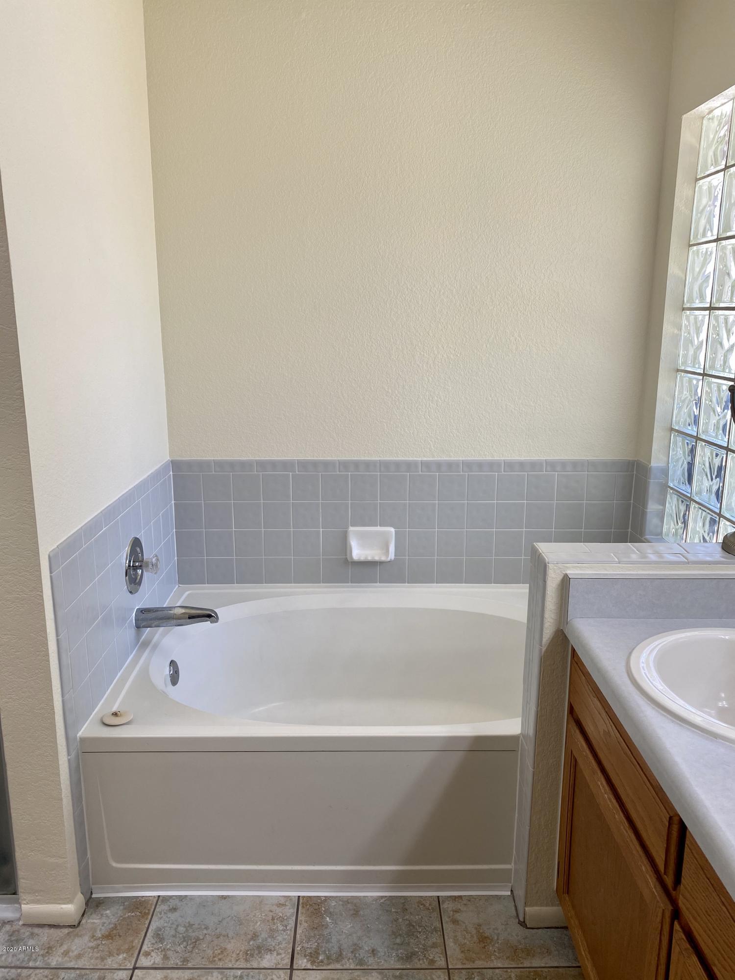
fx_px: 736
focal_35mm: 26
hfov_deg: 53.1
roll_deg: -0.3
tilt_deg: -11.5
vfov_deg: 67.3
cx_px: 368
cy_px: 490
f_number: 1.8
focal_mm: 4.25
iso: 40
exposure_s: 1/120
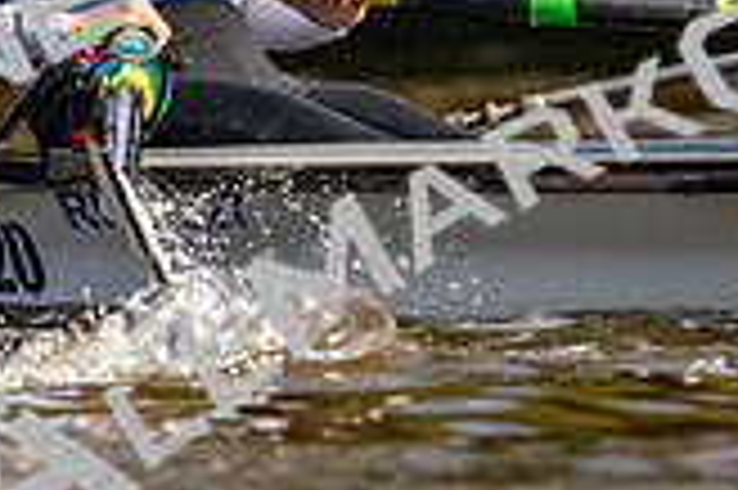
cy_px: -110
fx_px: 29039
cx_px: 873
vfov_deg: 1.0
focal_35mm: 1418
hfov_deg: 1.5
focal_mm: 400
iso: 640
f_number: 4.5
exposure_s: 1/3200
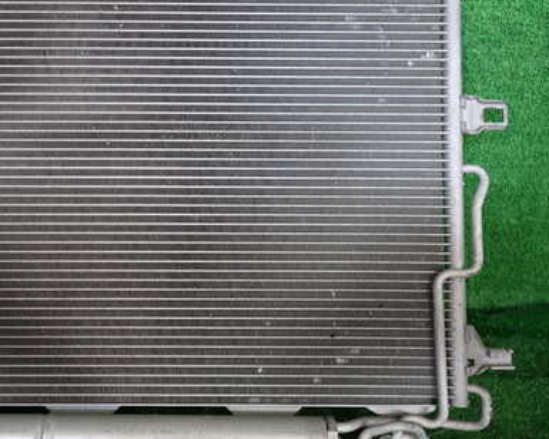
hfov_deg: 47.4
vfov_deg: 39.1
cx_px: 200
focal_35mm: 38
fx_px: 617
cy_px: 208
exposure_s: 1/50
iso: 200
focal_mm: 4.5
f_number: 2
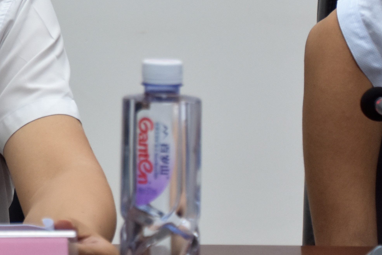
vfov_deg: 4.8
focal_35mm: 284
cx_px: -95
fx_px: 3013
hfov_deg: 7.2
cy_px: -29
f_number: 5
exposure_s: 1/80
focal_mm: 62
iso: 640
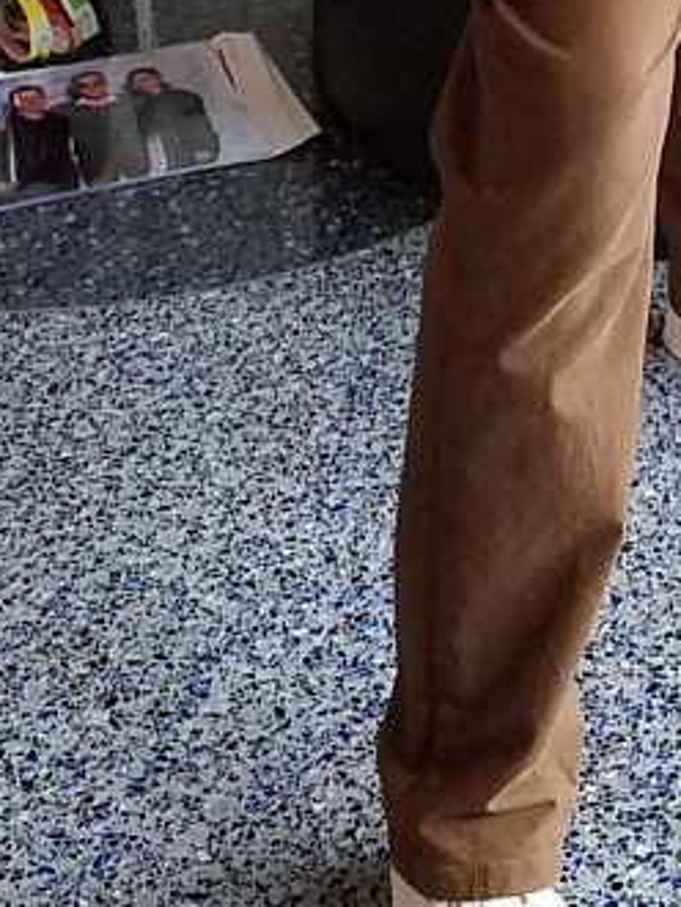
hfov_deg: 11.5
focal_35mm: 126
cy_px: -698
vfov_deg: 14.0
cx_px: 840
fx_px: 3301
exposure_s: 1/40
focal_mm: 4.2
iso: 160
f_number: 1.7
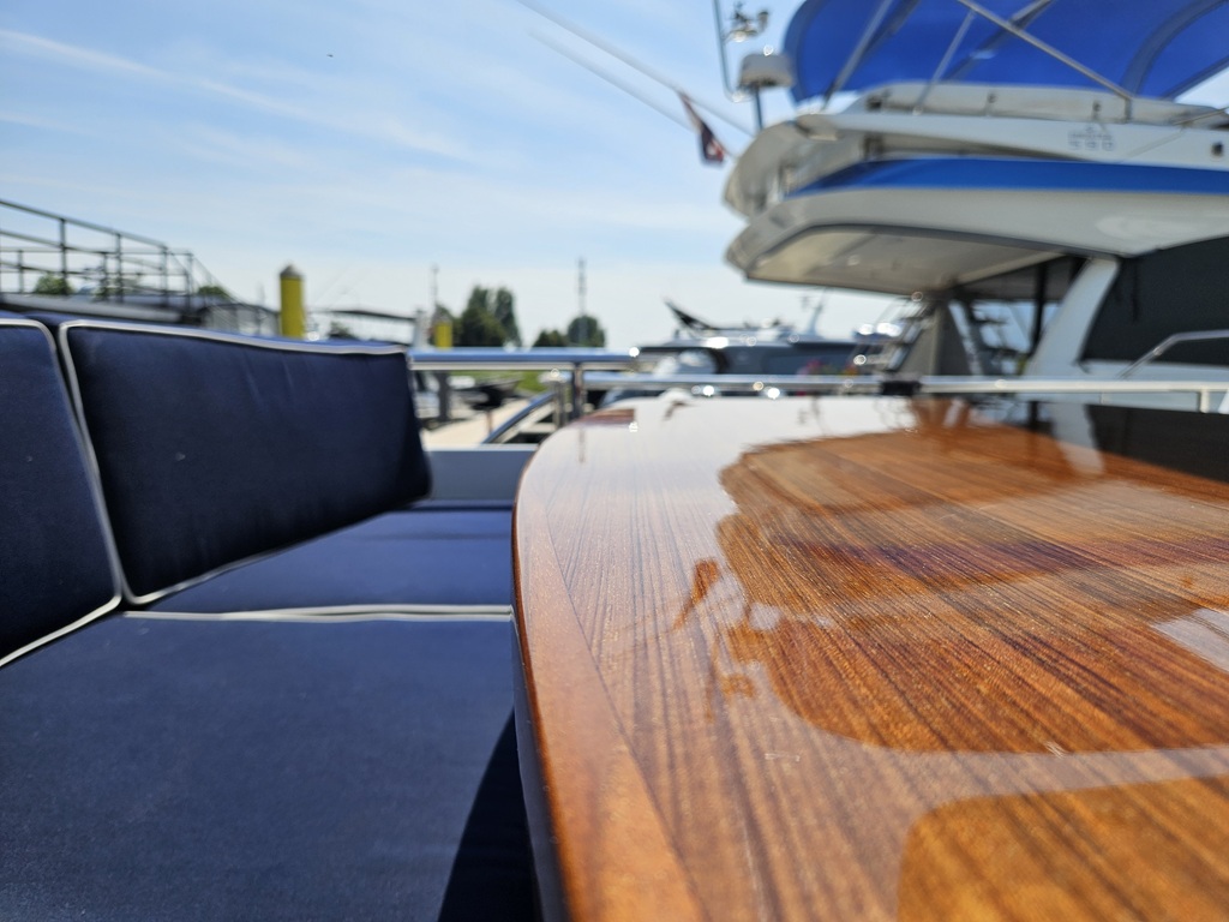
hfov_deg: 73.9
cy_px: 461
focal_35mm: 23
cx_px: 614
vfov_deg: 58.9
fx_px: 817
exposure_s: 1/2977
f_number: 1.8
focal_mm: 5.4
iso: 25
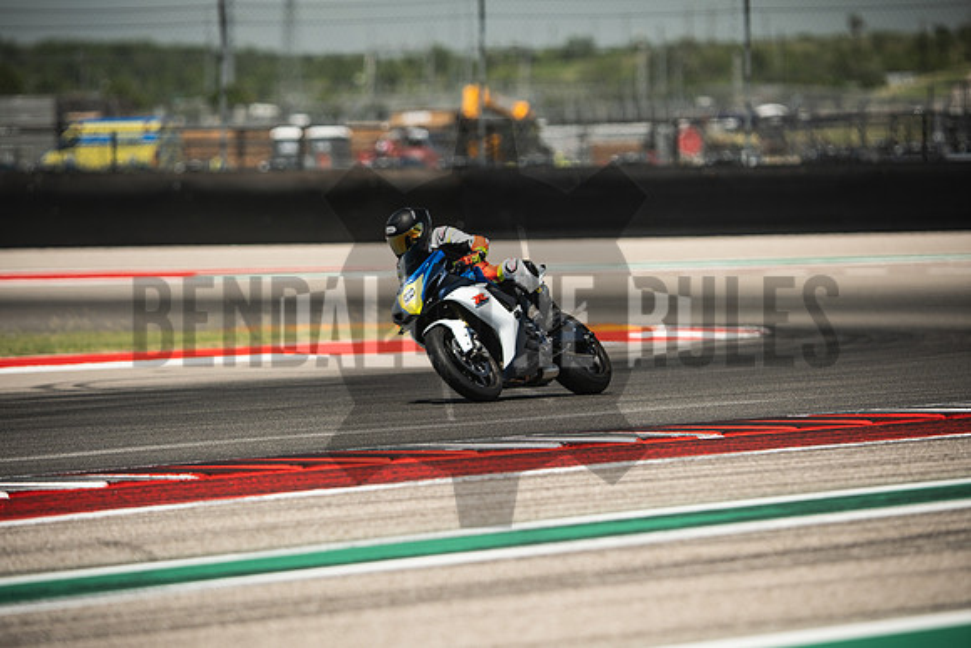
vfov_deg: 4.6
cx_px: 486
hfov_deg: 6.9
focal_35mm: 300
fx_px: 8093
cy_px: 324
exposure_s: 1/2000
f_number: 2.5
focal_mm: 200
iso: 160
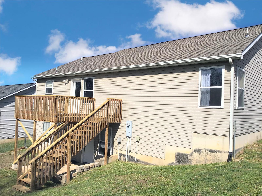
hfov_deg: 58.4
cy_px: 98
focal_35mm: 31
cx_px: 131
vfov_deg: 45.4
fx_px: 235
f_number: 2.4
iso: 25
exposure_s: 1/2262
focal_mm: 3.3
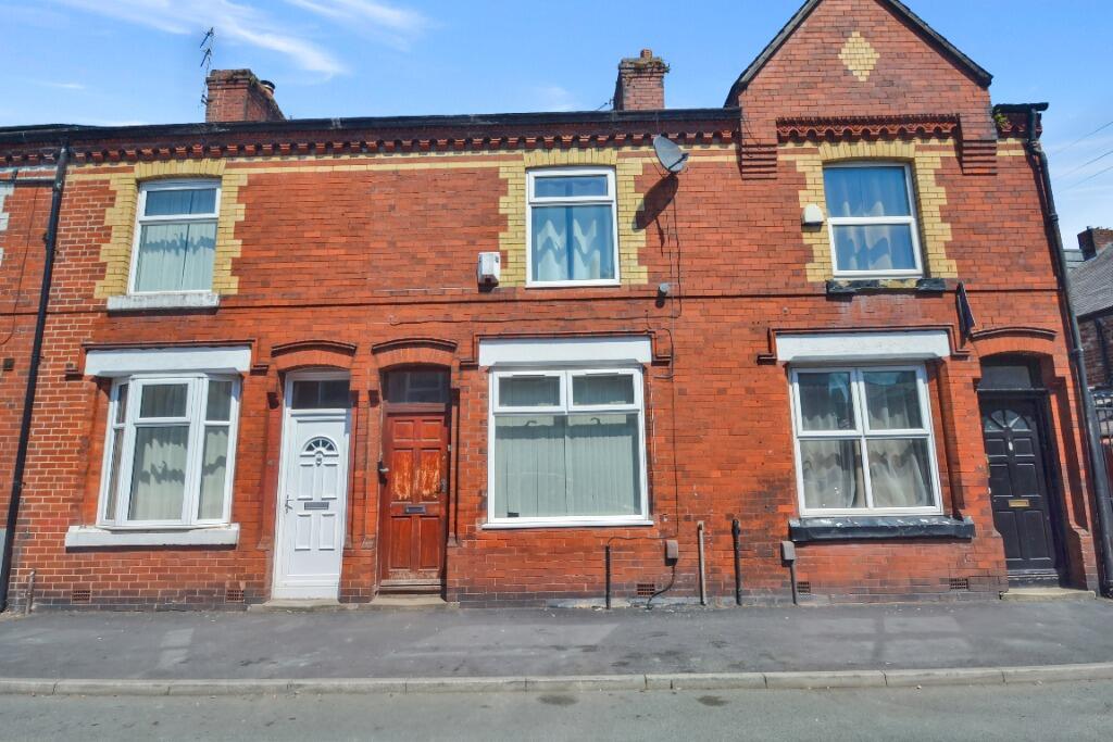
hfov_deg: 92.4
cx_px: 556
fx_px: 533
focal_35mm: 17
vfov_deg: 69.7
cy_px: 371
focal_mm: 11.5
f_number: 8
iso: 100
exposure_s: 1/250
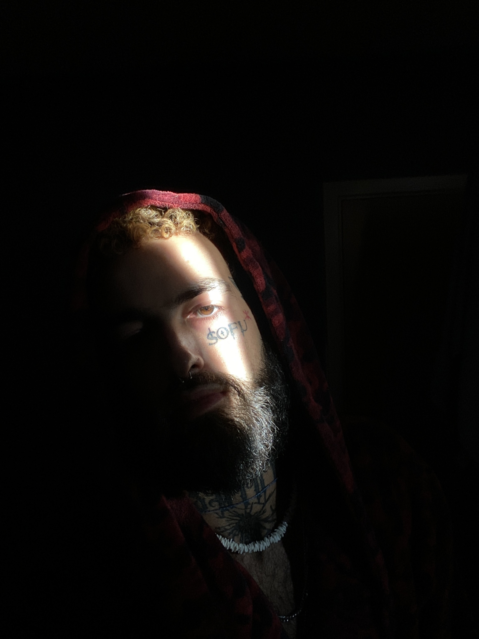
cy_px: 320
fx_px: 554
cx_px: 240
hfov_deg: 46.8
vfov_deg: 60.0
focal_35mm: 30
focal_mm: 2.71
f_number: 2.2
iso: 125
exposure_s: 1/45
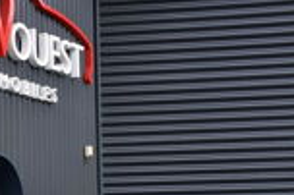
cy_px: 228
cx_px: -151
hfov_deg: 15.4
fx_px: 1003
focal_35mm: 123
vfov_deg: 10.9
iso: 400
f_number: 10
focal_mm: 26
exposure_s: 1/200
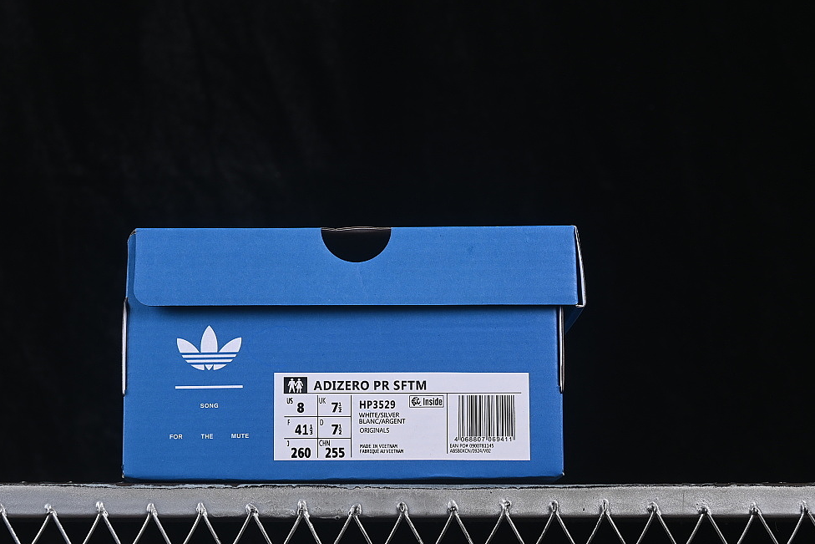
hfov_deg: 24.5
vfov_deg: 16.5
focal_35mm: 83
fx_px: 1879
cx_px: 372
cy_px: 299
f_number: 8
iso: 160
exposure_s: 1/80
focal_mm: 50
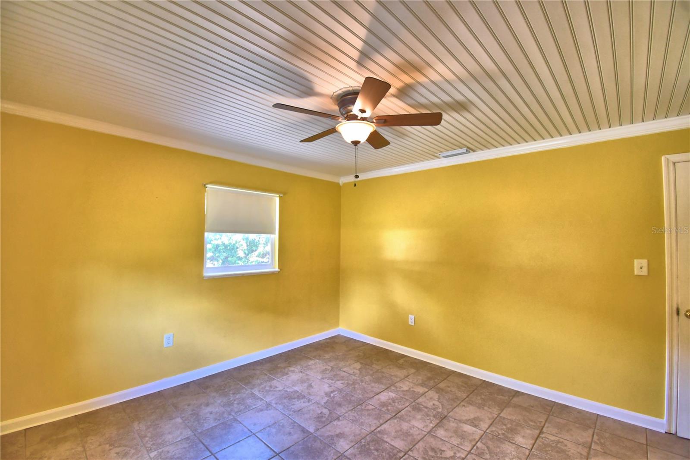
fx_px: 287
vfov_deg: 77.3
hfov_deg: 100.4
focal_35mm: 15
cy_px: 230
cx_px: 345
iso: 400
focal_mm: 10
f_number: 4.5
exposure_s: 1/30
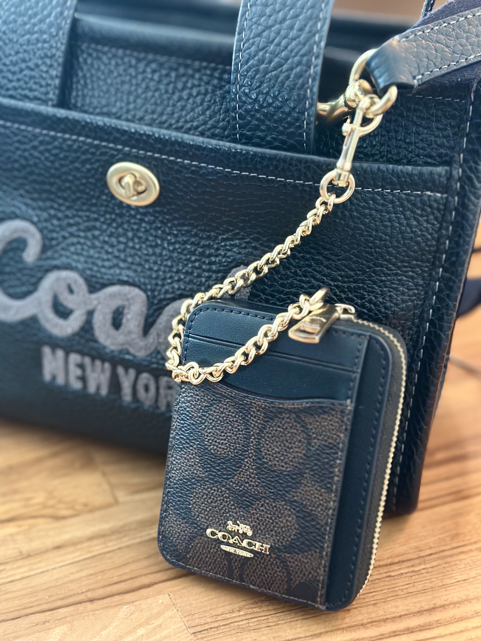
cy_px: 320
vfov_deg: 39.7
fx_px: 889
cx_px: 240
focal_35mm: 48
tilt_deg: -29.9
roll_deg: -3.8
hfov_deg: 30.3
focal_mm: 6.86
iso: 640
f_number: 1.78
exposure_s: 1/40
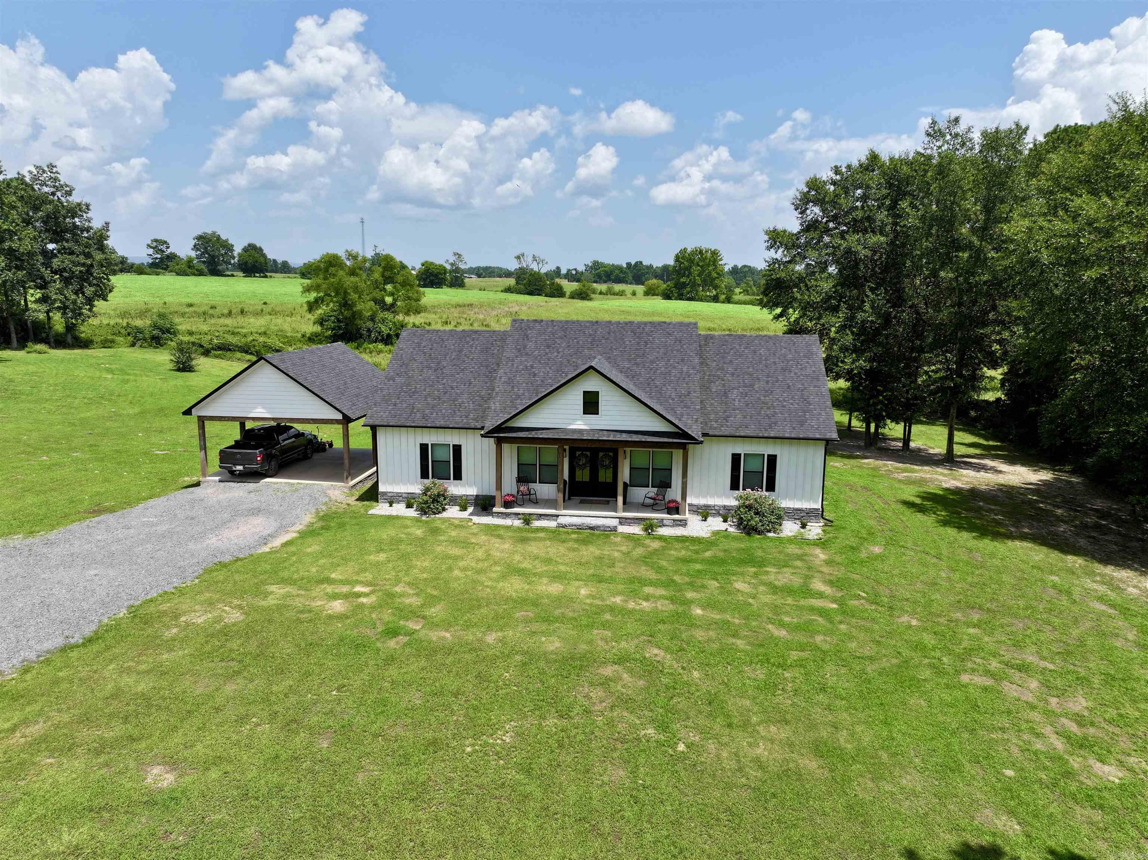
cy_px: 430
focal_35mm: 24
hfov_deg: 71.6
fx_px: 796
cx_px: 574
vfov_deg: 56.8
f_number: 2.8
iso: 100
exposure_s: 1/1600
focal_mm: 12.29
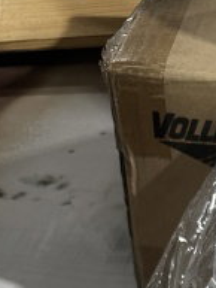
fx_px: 839
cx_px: 326
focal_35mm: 101
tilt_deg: -53.1
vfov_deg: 15.7
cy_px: 560
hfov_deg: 13.8
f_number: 1.78
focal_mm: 6.86
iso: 250
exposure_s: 1/74
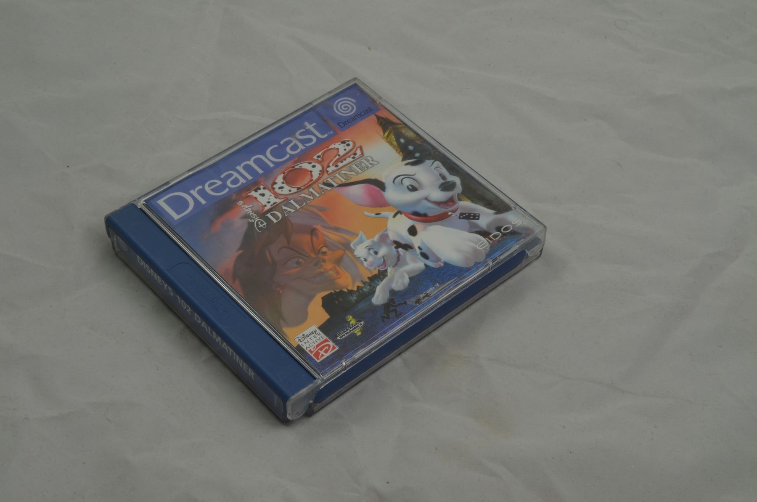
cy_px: 251
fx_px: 1259
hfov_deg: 33.5
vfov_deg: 22.5
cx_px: 378
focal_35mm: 60
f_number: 20
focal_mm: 40
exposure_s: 1/3
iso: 100
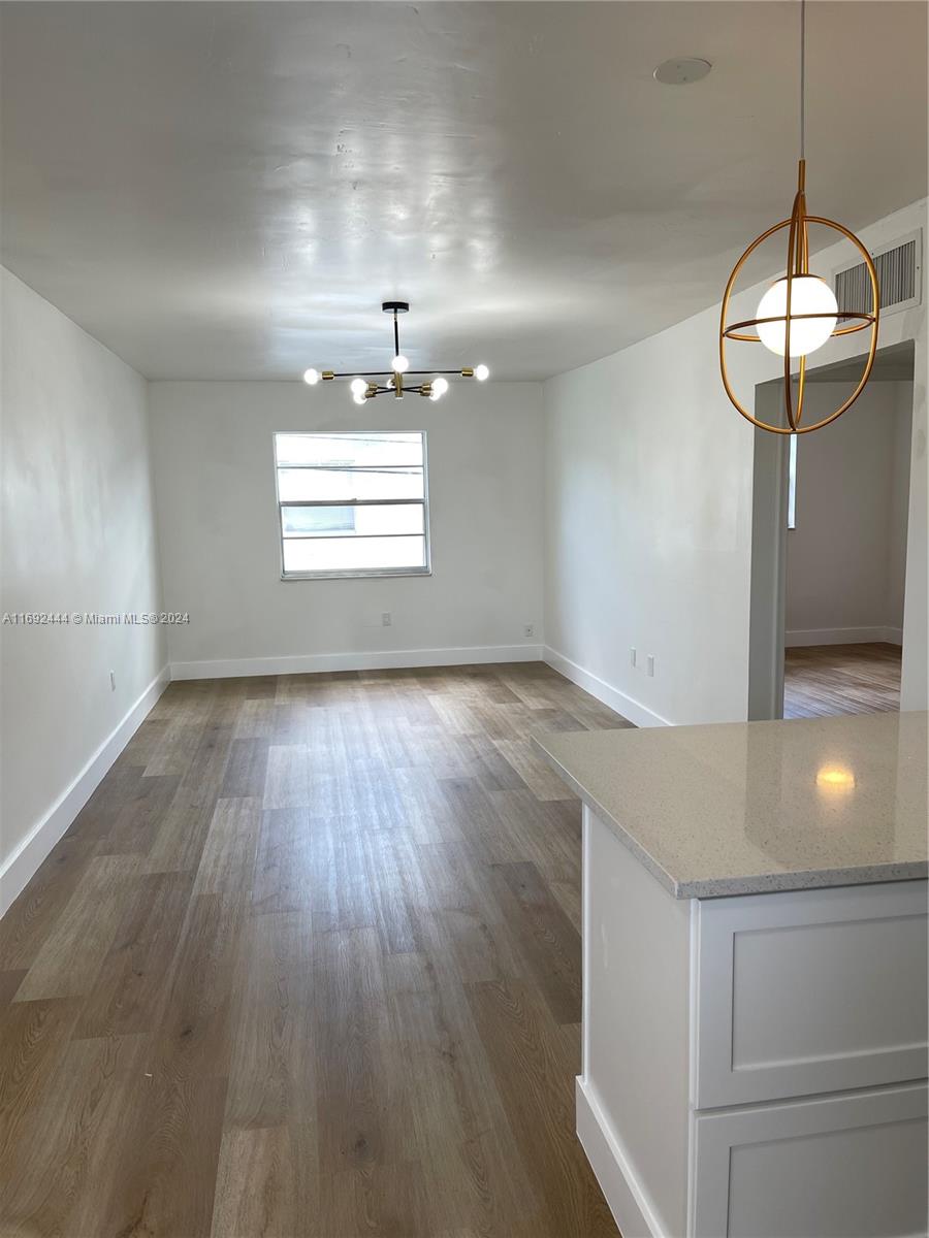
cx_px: 464
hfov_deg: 53.1
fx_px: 930
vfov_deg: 67.3
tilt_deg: -8.4
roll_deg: +0.4
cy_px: 619
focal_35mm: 26
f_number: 1.6
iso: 32
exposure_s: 1/155
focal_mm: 5.1
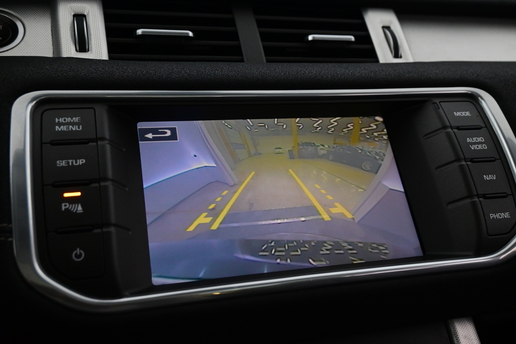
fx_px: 441
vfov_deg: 42.6
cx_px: 258
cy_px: 172
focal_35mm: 31
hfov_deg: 60.7
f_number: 4.5
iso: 2000
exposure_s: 1/50
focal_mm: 20.5
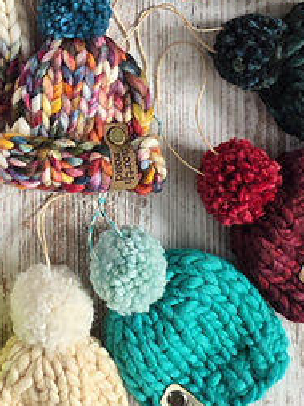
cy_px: 30
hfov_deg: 24.3
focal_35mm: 58
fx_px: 680
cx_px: 15
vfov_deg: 31.5
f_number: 1.7
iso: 320
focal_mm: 6.3
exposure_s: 1/120
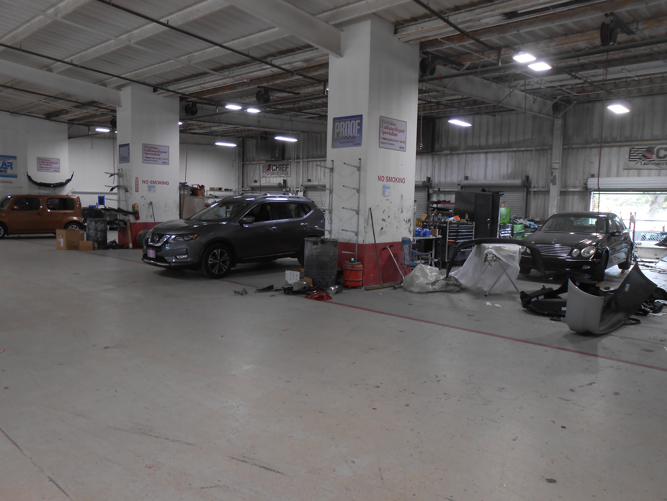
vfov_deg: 53.1
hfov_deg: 67.3
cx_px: 334
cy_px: 250
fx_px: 501
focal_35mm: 26
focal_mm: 4.6
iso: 100
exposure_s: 1/30
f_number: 3.5
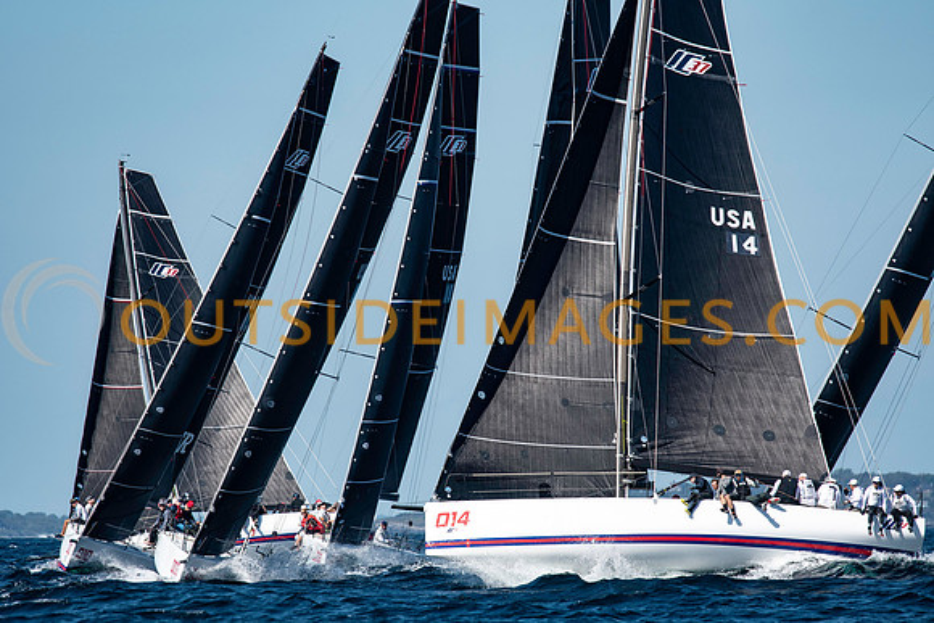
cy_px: 312
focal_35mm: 450
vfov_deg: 3.1
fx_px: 11677
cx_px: 467
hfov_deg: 4.6
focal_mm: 300
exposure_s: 1/3200
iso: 320
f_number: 5
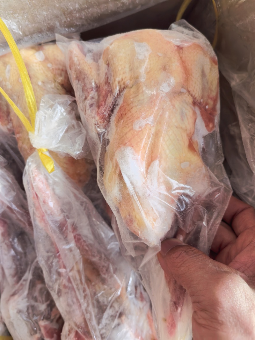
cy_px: 170
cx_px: 128
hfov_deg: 51.3
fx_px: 265
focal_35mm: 27
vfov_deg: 65.3
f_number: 1.9
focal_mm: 5.52
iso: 250
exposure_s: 1/167
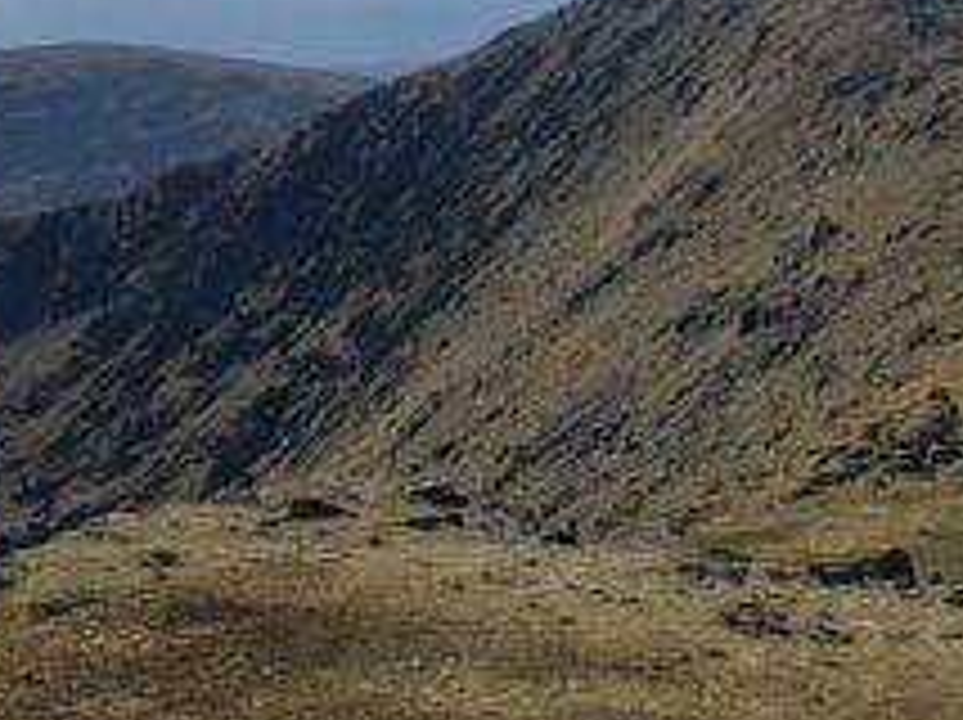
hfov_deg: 16.6
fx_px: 3196
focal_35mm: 115
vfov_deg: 12.9
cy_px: 360
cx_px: 1084
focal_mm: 6.76
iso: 80
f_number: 1.78
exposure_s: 1/12346
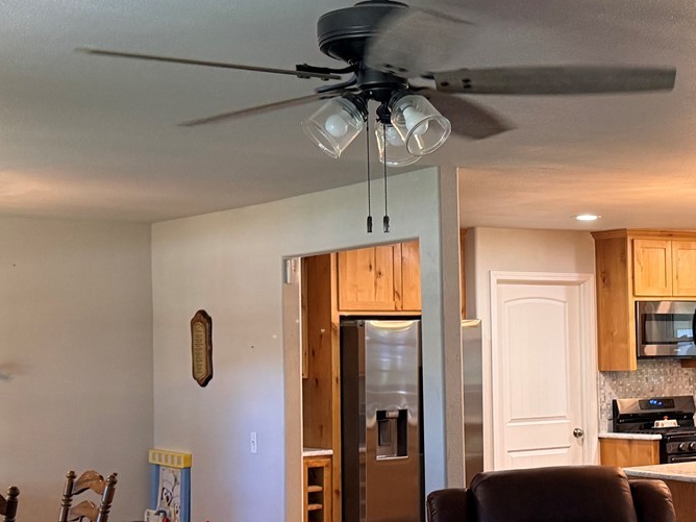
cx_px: 564
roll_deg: +0.8
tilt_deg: +3.2
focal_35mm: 69
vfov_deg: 21.3
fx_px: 1387
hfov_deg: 27.6
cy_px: 290
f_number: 1.78
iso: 400
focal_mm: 6.76
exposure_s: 1/120
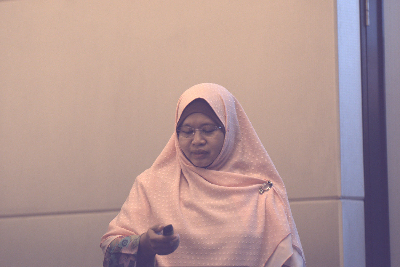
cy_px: 134
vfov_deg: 6.5
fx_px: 2334
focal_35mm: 210
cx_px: 200
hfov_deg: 9.8
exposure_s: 1/250
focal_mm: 140
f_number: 2.8
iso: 11400
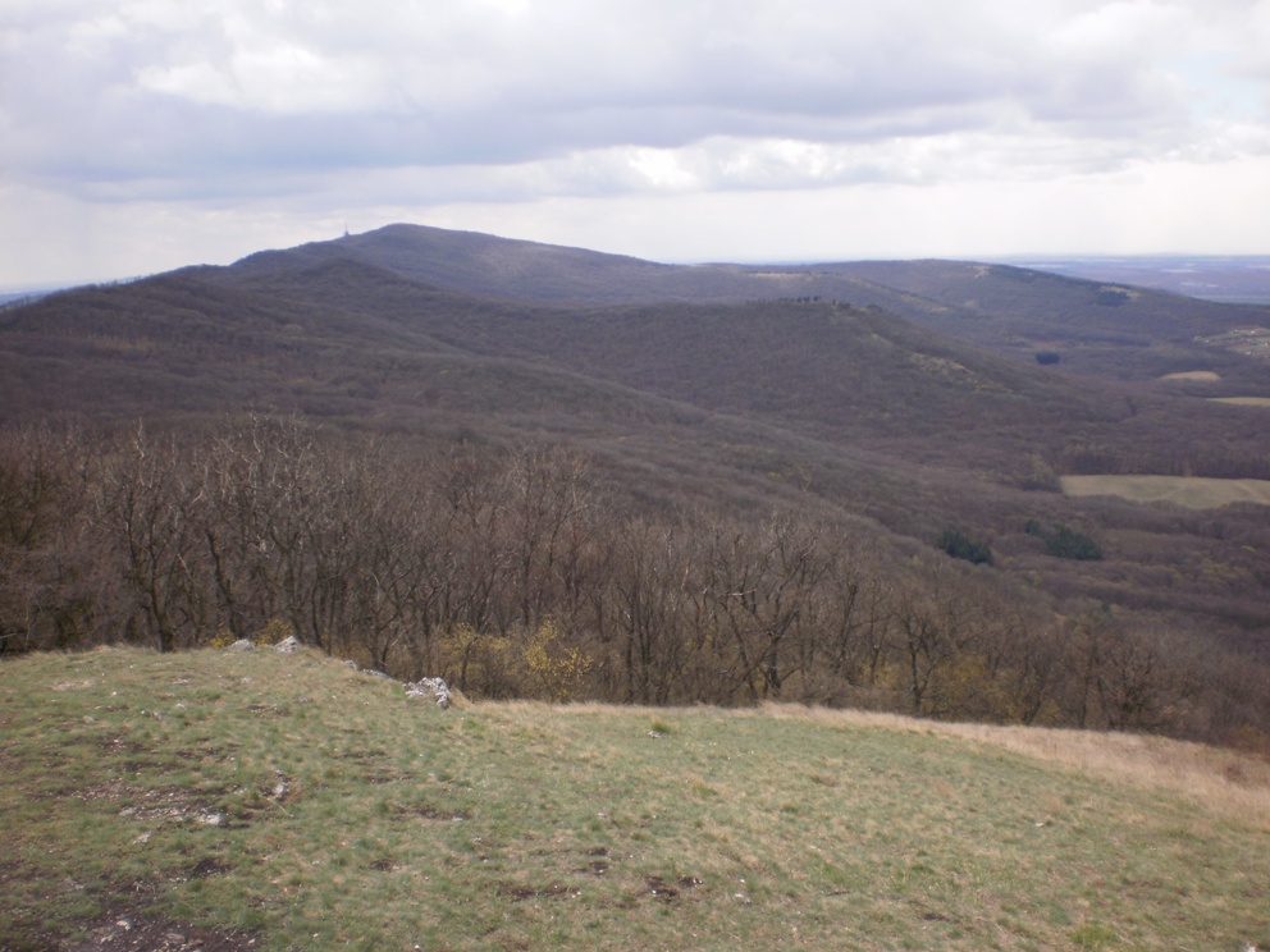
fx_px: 1394
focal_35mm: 38
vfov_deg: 37.7
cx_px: 635
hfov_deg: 49.0
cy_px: 476
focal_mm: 6.3
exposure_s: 1/640
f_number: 3.1
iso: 100
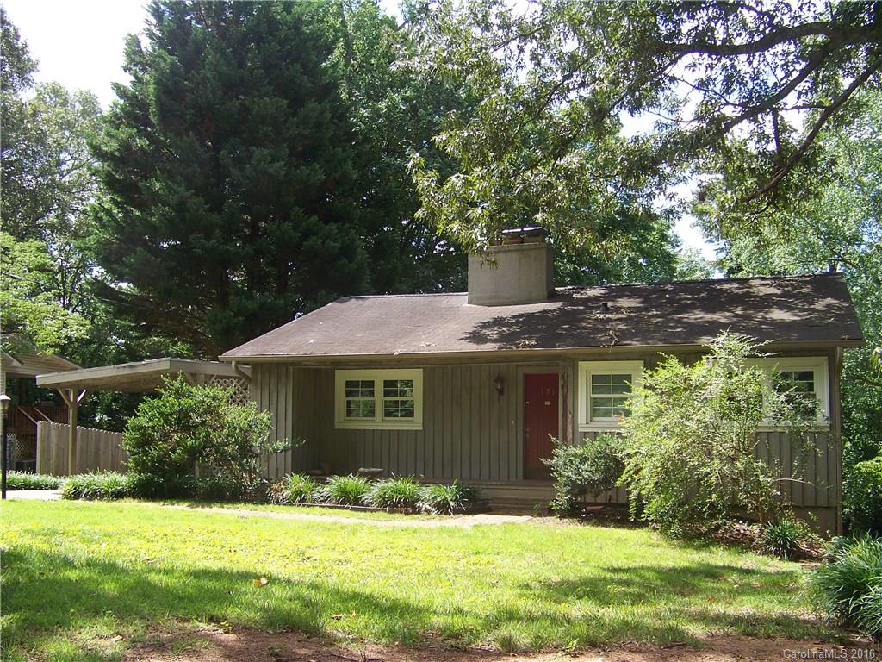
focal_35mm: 36
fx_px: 917
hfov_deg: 51.4
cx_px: 441
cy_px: 331
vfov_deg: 39.7
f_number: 2.8
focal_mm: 5.85
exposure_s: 1/320
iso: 67
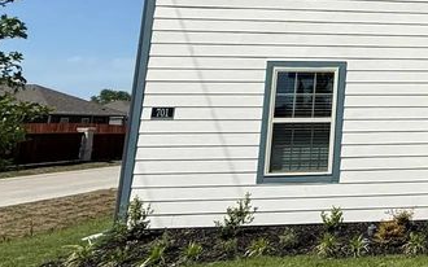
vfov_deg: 26.8
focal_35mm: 46
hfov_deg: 32.7
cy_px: 18
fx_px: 536
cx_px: 555
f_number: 2.2
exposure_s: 1/4425
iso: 50
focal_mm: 2.22
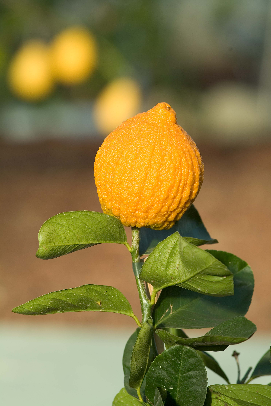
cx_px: 136
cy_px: 203
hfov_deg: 6.3
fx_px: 2449
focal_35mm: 218
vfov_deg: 9.5
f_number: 5.6
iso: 100
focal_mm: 145
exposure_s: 1/125
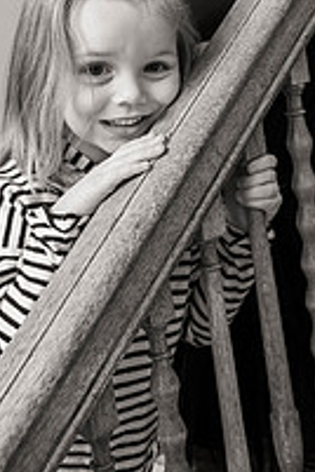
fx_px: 853
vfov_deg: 29.8
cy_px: 59
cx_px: 188
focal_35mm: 65
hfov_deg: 20.9
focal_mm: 29
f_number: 2.8
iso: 1000
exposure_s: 1/60
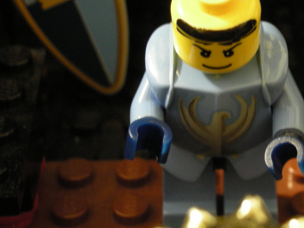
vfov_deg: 10.2
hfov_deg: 13.6
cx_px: 212
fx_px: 1274
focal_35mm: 145
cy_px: 66
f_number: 4.8
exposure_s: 2
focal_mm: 14.3
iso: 200
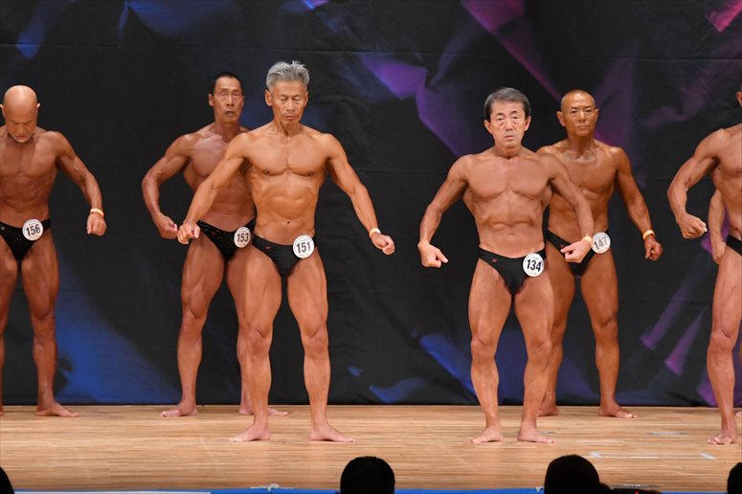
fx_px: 5253
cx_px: 371
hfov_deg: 8.1
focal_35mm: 255
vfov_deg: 5.4
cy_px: 247
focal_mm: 170
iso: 5000
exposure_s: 1/400
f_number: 5.6
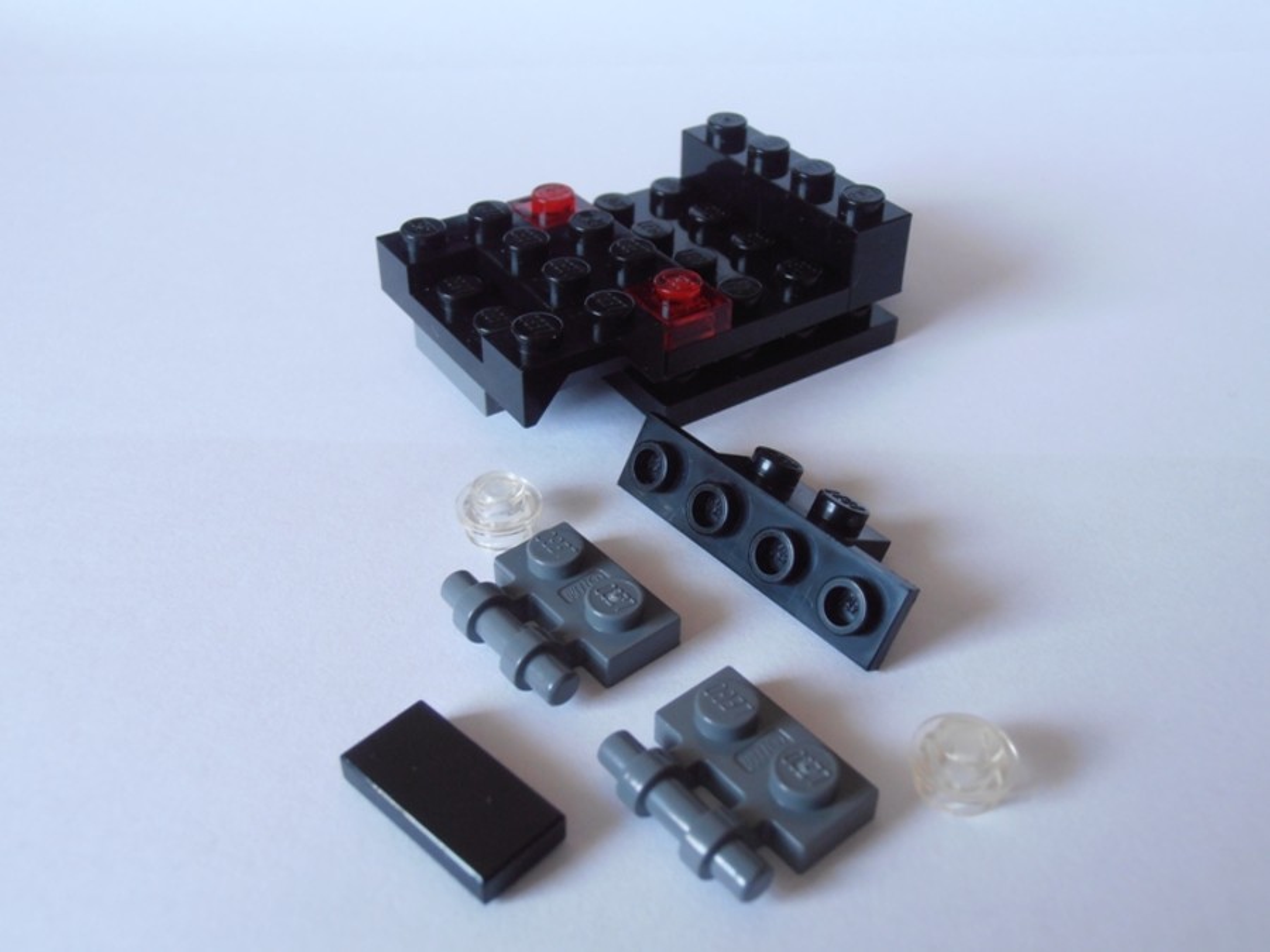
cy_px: 476
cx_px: 635
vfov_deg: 38.7
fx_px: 1357
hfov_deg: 50.1
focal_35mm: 37
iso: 125
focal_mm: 6.61
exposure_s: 1/25
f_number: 3.9
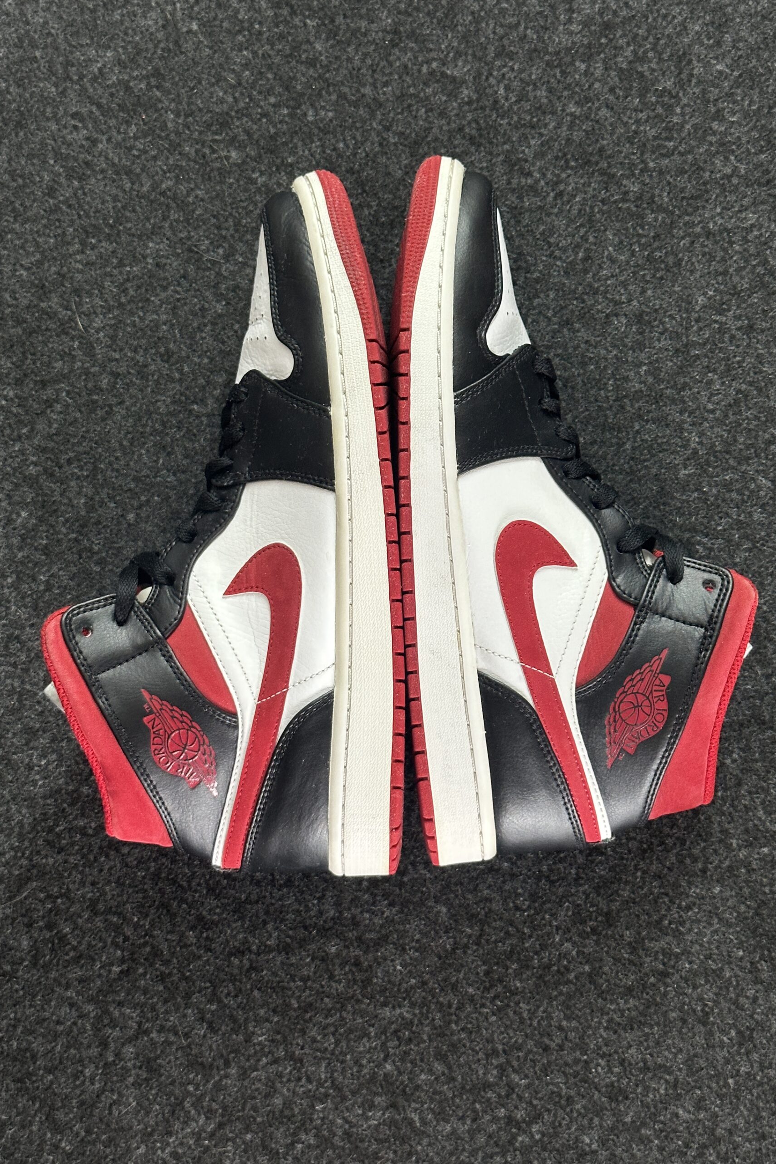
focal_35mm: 50
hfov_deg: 27.0
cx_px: 407
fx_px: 1617
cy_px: 582
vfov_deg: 39.6
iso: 250
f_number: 1.78
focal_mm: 6.86
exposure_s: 1/50
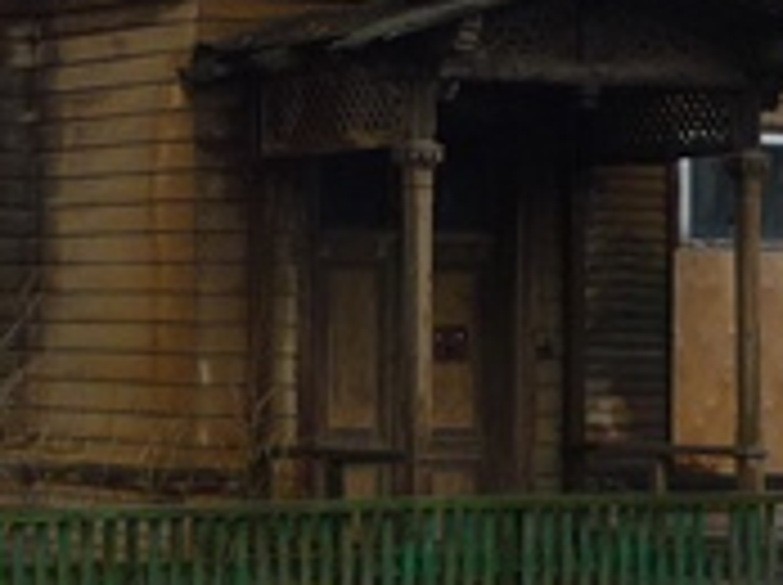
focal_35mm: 159
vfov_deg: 9.1
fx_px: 3592
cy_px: -248
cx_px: 266
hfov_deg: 12.4
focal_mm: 5.5
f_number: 2.8
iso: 100
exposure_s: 1/80
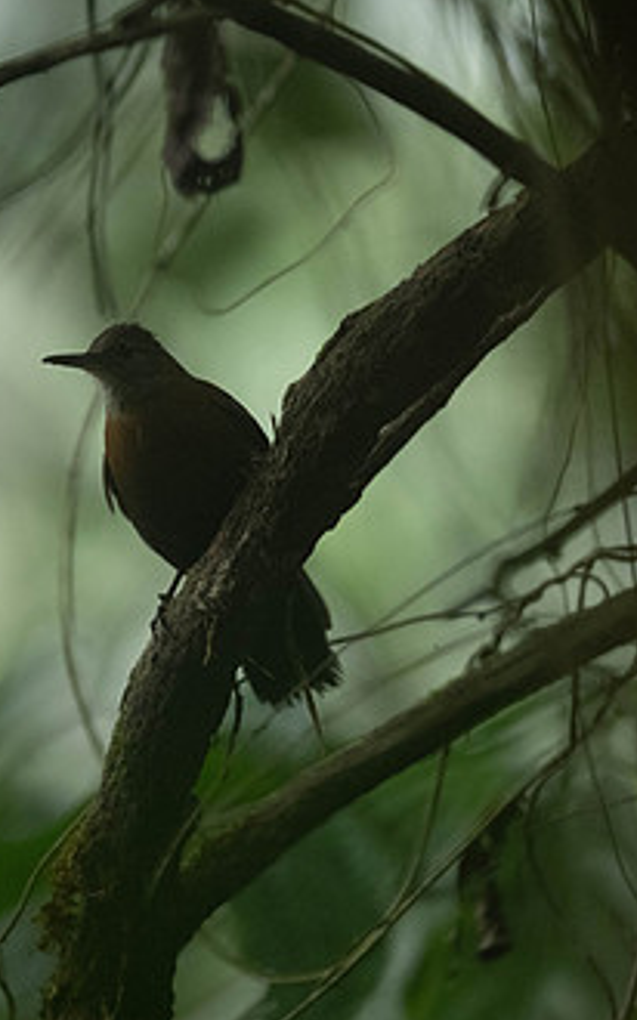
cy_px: 512
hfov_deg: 1.8
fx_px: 19905
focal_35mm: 716
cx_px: 133
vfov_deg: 2.9
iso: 3600
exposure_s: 1/80
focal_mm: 400
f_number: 2.8
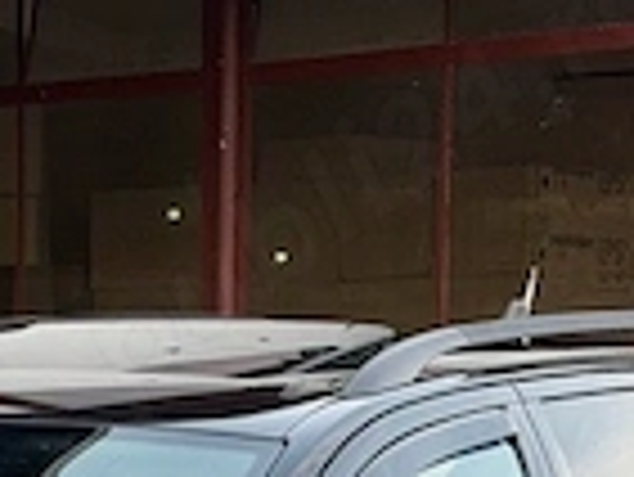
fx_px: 3739
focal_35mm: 204
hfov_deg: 9.6
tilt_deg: -7.3
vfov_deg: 7.1
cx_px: -139
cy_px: 896
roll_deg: +0.4
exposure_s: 1/366
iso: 64
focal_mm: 6.76
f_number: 1.78
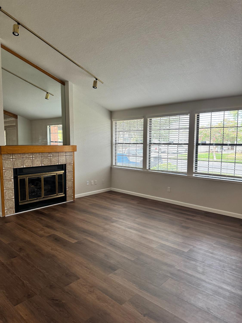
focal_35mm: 24
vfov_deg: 71.6
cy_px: 162
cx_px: 121
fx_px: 224
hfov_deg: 56.8
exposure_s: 1/60
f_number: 1.78
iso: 200
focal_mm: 6.76
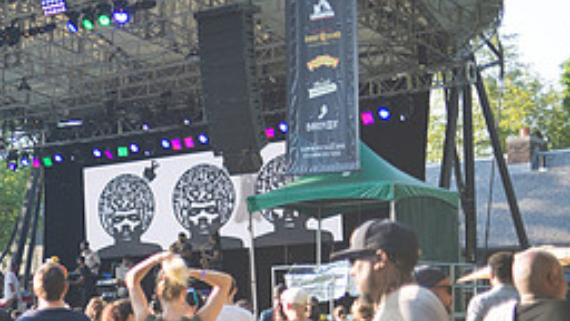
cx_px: -40
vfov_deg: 14.4
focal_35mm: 83
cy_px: 291
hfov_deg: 24.1
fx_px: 1254
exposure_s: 1/2500
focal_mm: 35
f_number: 2
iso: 500
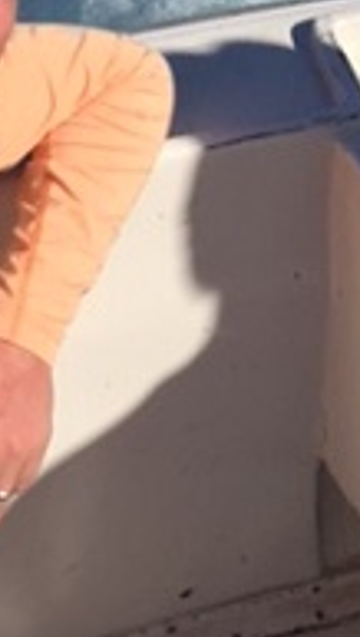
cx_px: 244
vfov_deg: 20.3
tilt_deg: -29.2
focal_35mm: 98
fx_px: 1658
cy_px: -145
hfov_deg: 12.4
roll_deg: +1.7
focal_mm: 4.15
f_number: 2.2
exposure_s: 1/3968
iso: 32
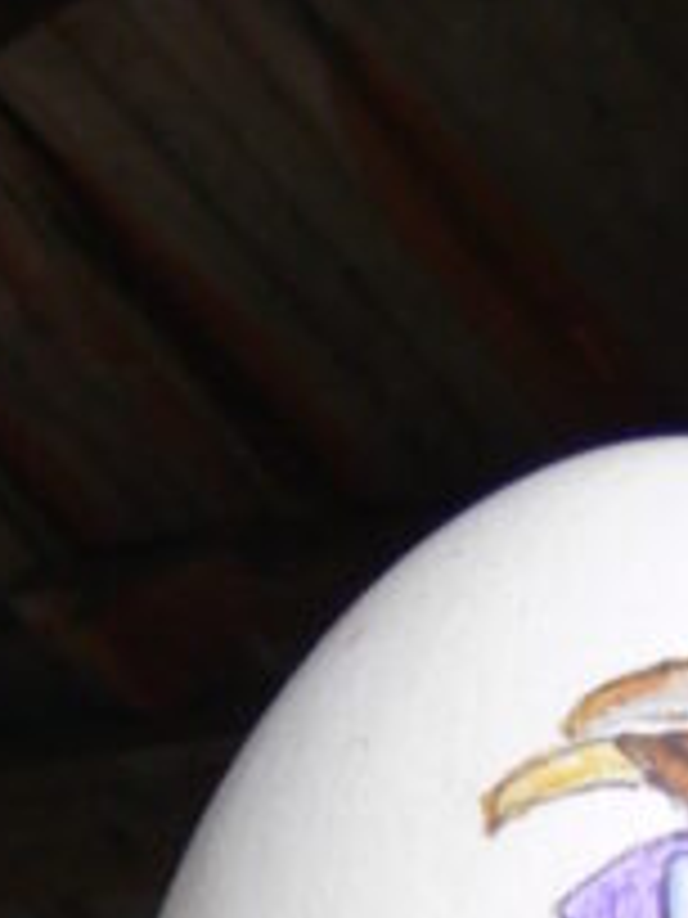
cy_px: 2218
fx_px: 4664
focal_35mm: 176
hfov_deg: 8.4
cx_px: 117
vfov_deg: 9.9
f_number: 4
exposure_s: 1/60
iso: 80
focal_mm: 7.4
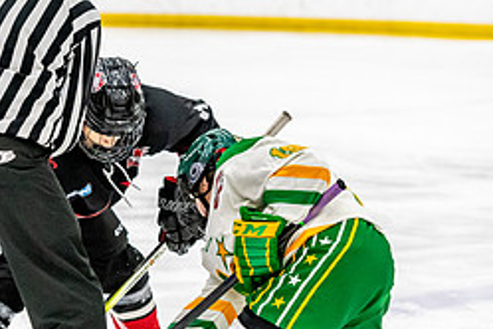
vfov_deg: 5.2
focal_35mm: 265
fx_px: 3629
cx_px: 127
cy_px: 155
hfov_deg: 7.8
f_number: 2.8
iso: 4000
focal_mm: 102
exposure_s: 1/640
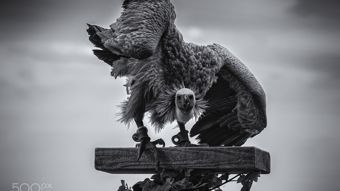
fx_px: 2416
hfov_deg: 8.0
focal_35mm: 268
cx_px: 170
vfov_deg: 4.5
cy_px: 103
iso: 200
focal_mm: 170
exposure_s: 1/320
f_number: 8
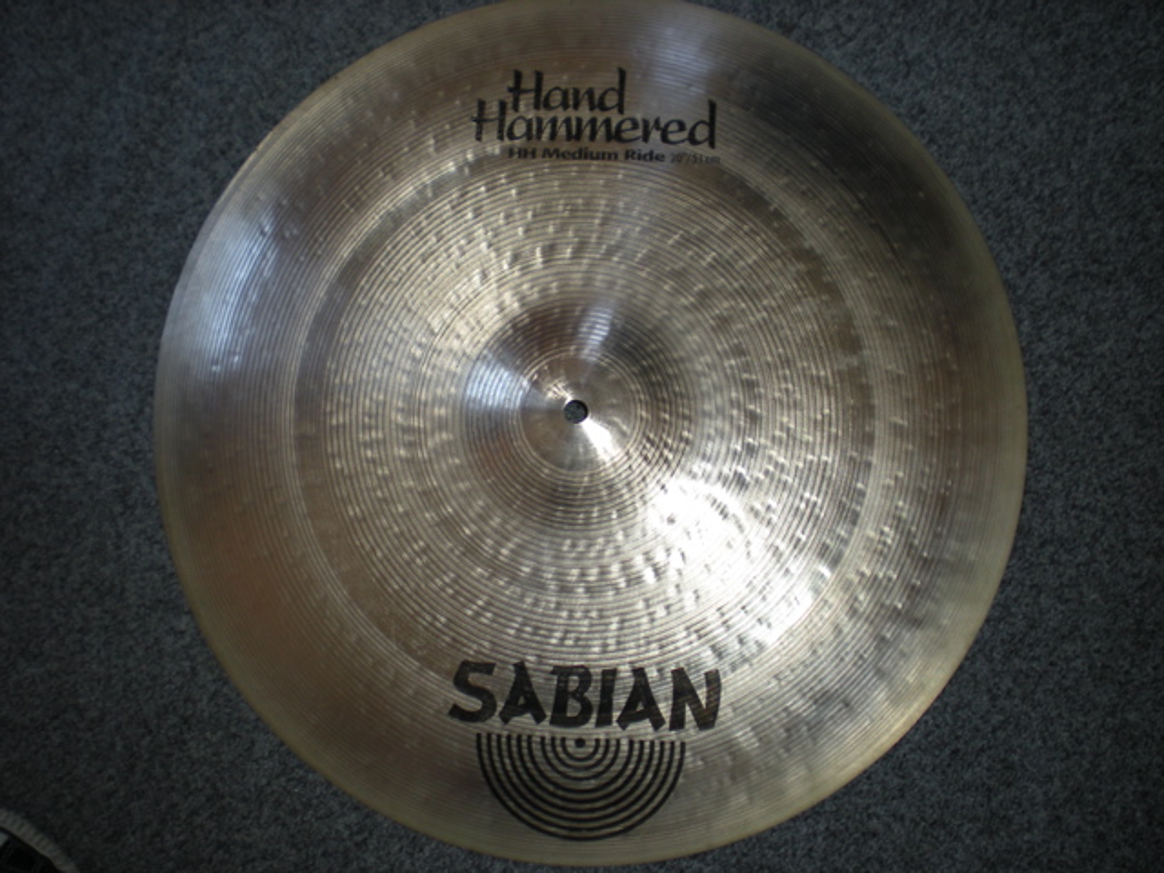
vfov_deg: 37.7
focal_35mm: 38
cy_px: 436
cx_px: 582
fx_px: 1278
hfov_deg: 49.0
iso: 64
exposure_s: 1/30
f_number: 3.1
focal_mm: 6.3
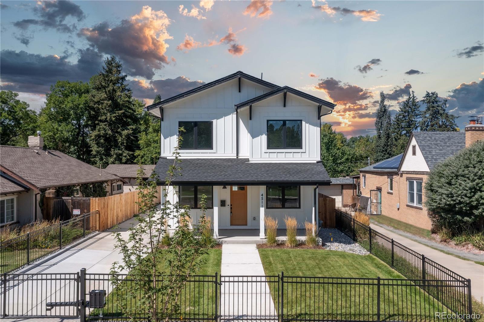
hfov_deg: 65.5
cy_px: 161
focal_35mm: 28
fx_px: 376
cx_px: 242
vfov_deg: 46.4
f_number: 6.3
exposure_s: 1/1250
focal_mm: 10.26
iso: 100
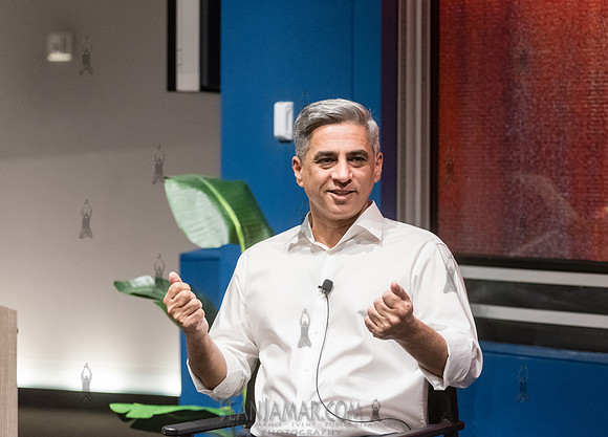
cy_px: 211
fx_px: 2296
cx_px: 340
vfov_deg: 10.9
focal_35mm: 133
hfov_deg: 15.1
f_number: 4
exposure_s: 1/200
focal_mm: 120
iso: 6400
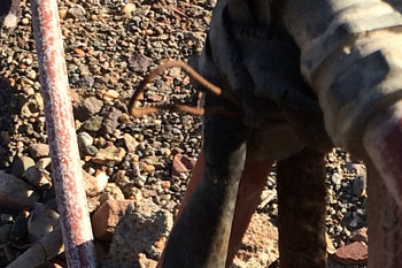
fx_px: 1540
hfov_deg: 14.6
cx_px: 432
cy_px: 375
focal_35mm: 138
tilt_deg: -57.2
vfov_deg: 9.7
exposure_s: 1/1080
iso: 32
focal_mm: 4.15
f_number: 2.2
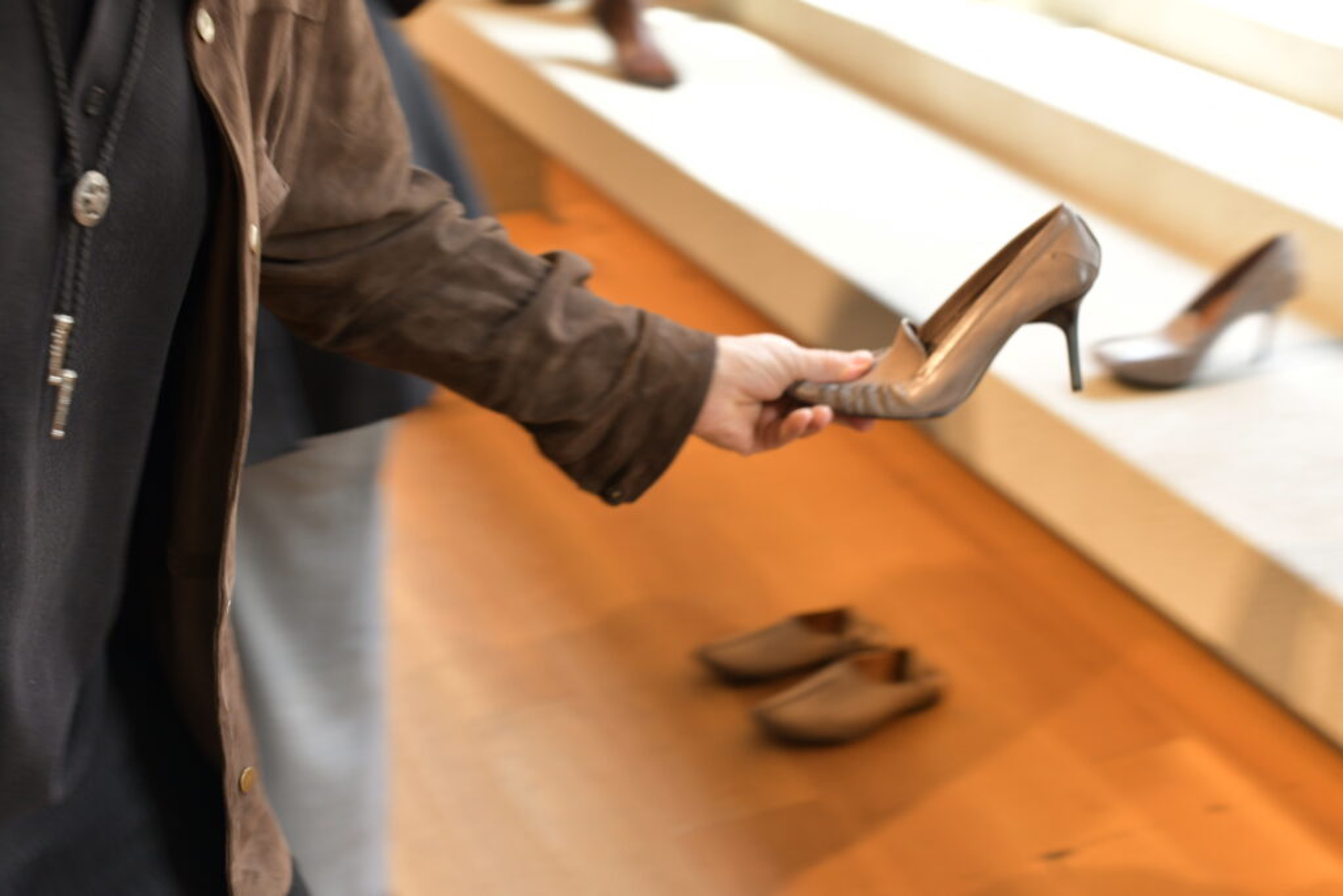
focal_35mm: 50
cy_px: 448
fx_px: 1865
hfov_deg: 39.6
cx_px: 672
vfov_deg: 27.0
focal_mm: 50
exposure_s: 1/60
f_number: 5.6
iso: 800
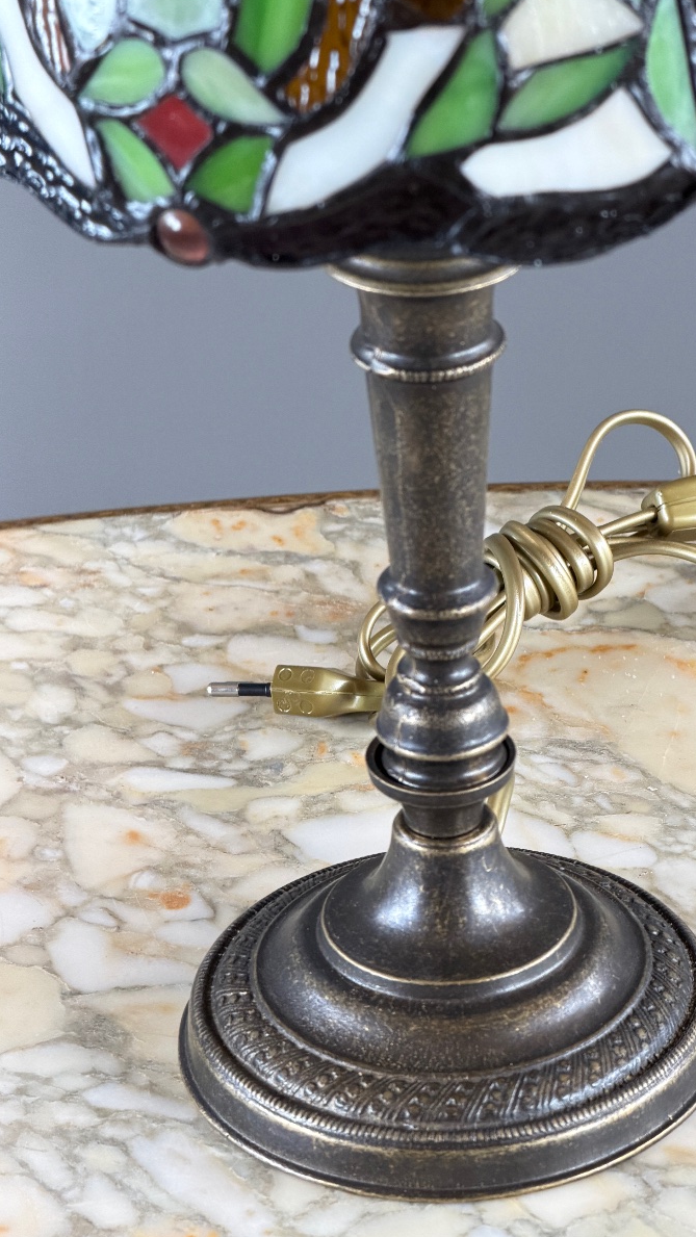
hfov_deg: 11.0
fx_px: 3608
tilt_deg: -30.5
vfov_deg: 19.5
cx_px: 434
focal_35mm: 110
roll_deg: +1.3
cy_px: 617
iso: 400
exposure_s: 1/100
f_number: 2.8
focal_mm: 16.89
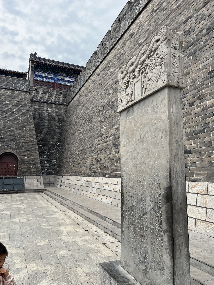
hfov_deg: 53.1
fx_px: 214
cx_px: 107
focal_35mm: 26
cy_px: 142
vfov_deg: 67.3
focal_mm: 5.1
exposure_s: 1/1199
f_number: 1.6
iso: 50
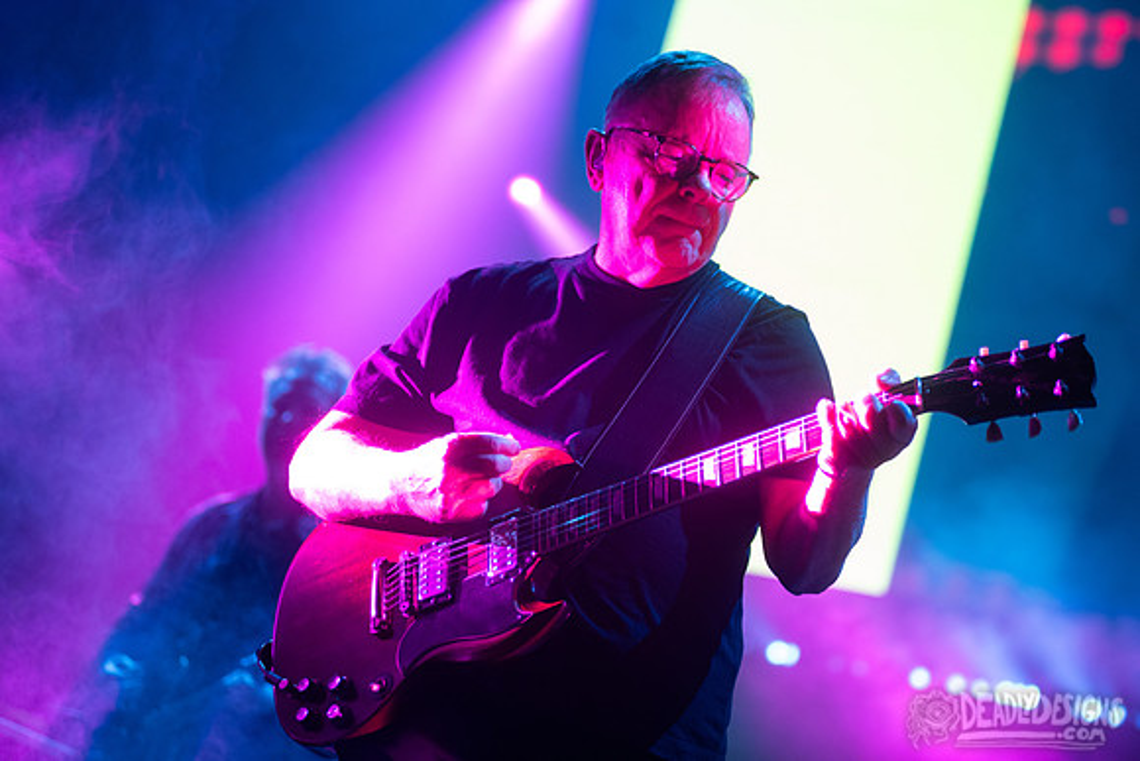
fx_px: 2534
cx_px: 570
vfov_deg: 17.1
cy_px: 380
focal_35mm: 80
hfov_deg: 25.4
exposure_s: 1/400
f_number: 3.2
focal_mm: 80
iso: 2000
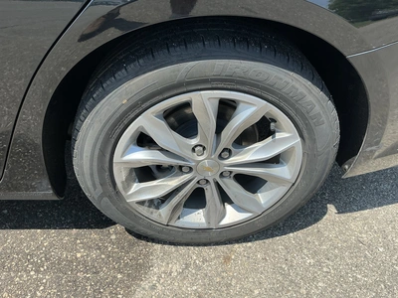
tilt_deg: -43.8
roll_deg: +0.6
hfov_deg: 63.4
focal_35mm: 28
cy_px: 149
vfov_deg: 49.7
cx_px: 199
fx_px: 322
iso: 25
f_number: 1.8
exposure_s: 1/929
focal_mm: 3
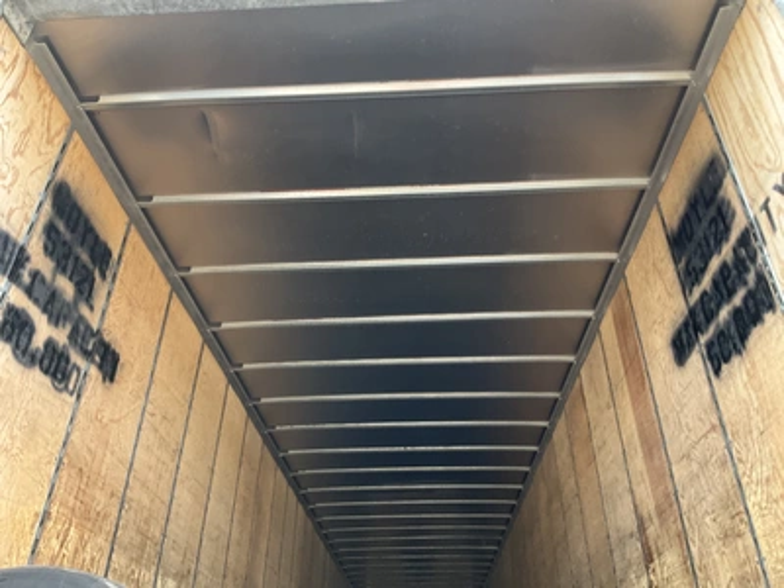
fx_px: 657
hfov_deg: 61.7
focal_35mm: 29
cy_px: 294
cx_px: 392
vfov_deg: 48.2
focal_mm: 3
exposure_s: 1/73
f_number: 1.8
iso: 64
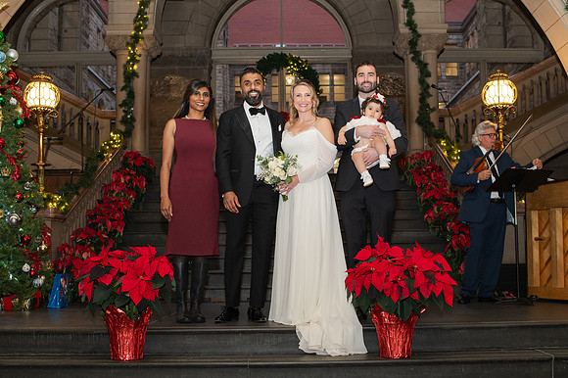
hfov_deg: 45.4
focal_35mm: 43
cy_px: 209
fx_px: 679
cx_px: 305
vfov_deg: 31.1
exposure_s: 1/200
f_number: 4
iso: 1000
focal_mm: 35
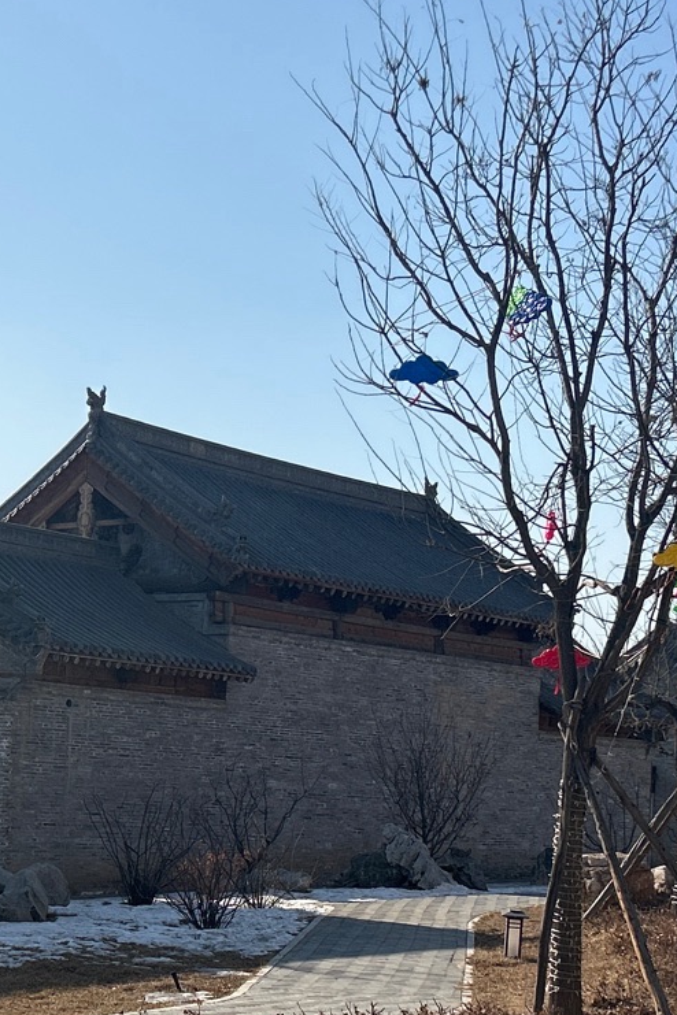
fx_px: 2059
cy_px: 745
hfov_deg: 18.6
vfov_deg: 27.4
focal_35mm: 73
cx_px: 264
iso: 50
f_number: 1.5
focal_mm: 5.7
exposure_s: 1/6211
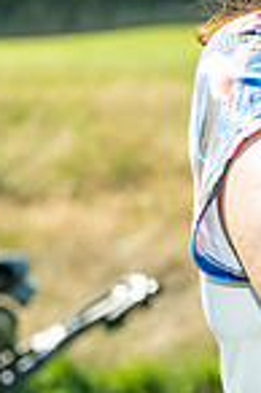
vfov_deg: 4.3
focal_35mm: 483
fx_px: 5265
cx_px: 708
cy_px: 104
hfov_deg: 2.8
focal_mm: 85
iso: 200
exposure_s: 1/250
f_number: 9
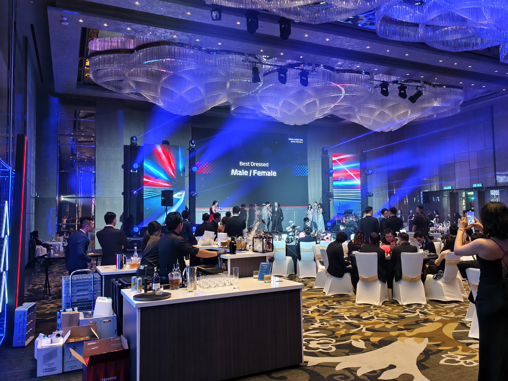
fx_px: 411
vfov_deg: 49.7
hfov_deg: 63.3
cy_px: 190
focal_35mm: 28
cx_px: 280
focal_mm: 5.6
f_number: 1.57
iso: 402
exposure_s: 1/50.4
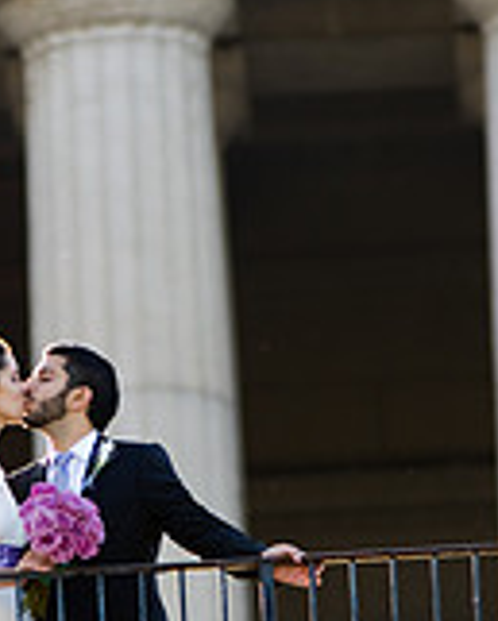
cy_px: 417
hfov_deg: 2.0
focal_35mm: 785
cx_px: 95
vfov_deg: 2.5
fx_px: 14449
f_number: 2.8
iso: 100
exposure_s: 1/180
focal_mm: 200
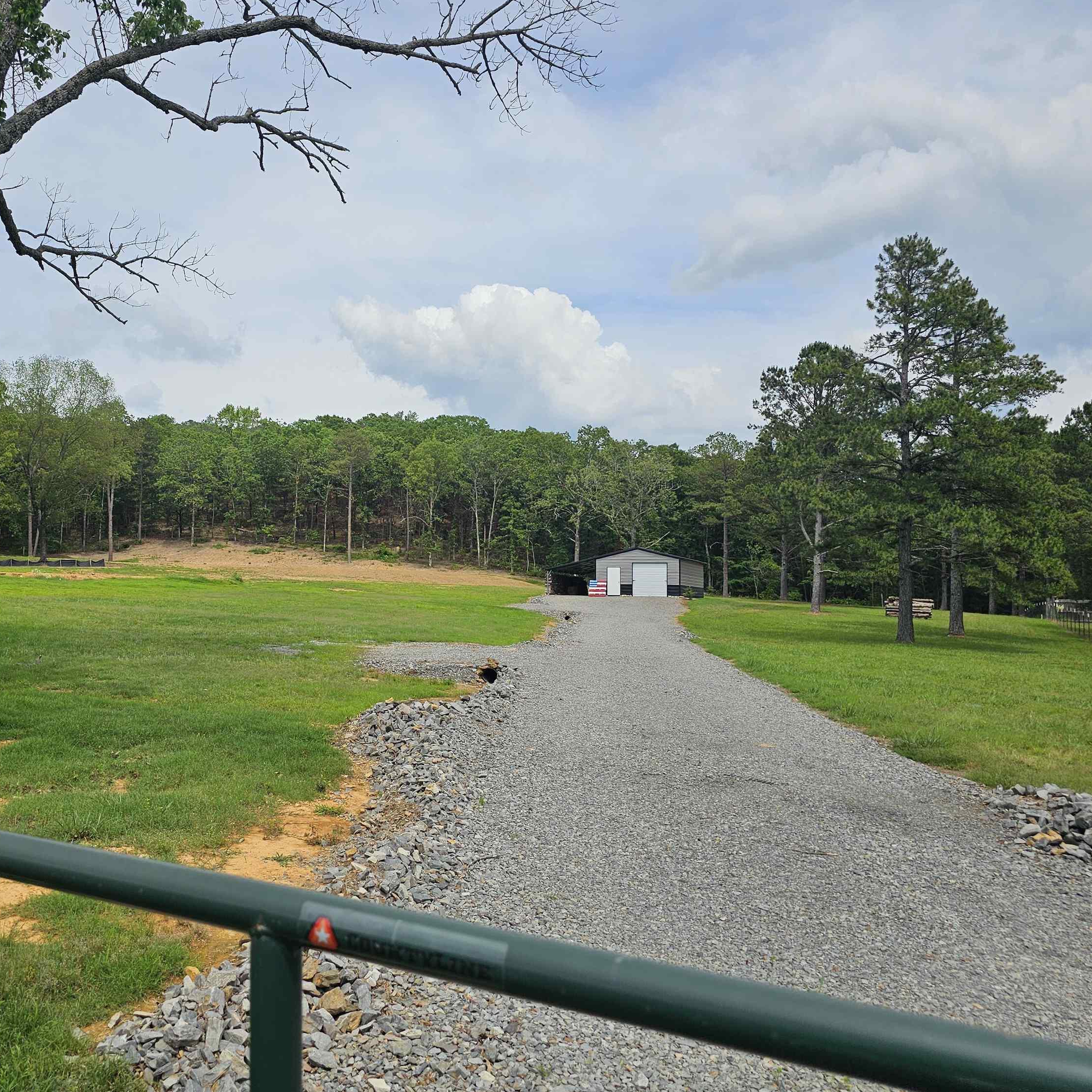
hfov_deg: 56.1
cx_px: 361
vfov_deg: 57.3
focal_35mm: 28
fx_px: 999
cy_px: 539
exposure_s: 1/1272
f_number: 1.7
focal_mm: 6.3
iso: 10
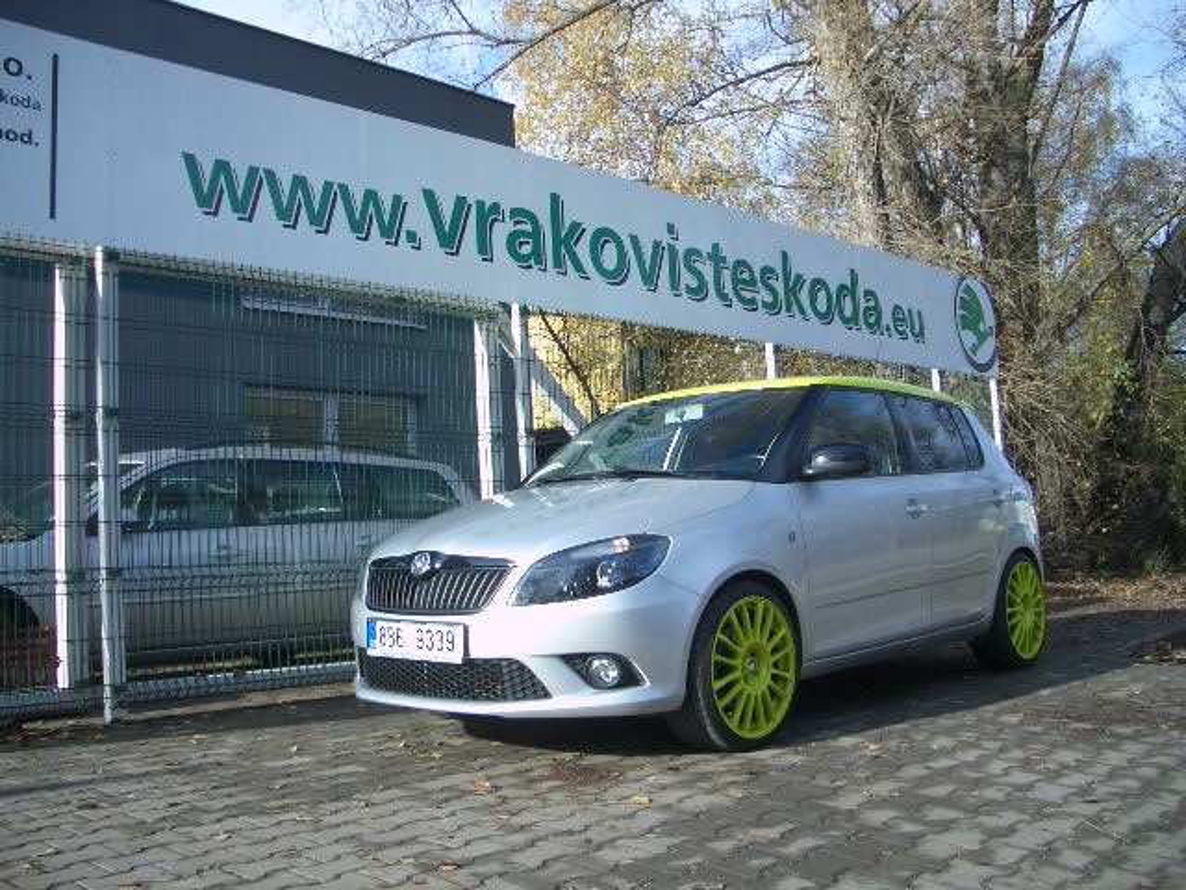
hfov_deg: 52.6
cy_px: 445
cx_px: 593
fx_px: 1199
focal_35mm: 35
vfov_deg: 40.7
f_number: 2.6
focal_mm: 5.8
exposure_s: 1/800
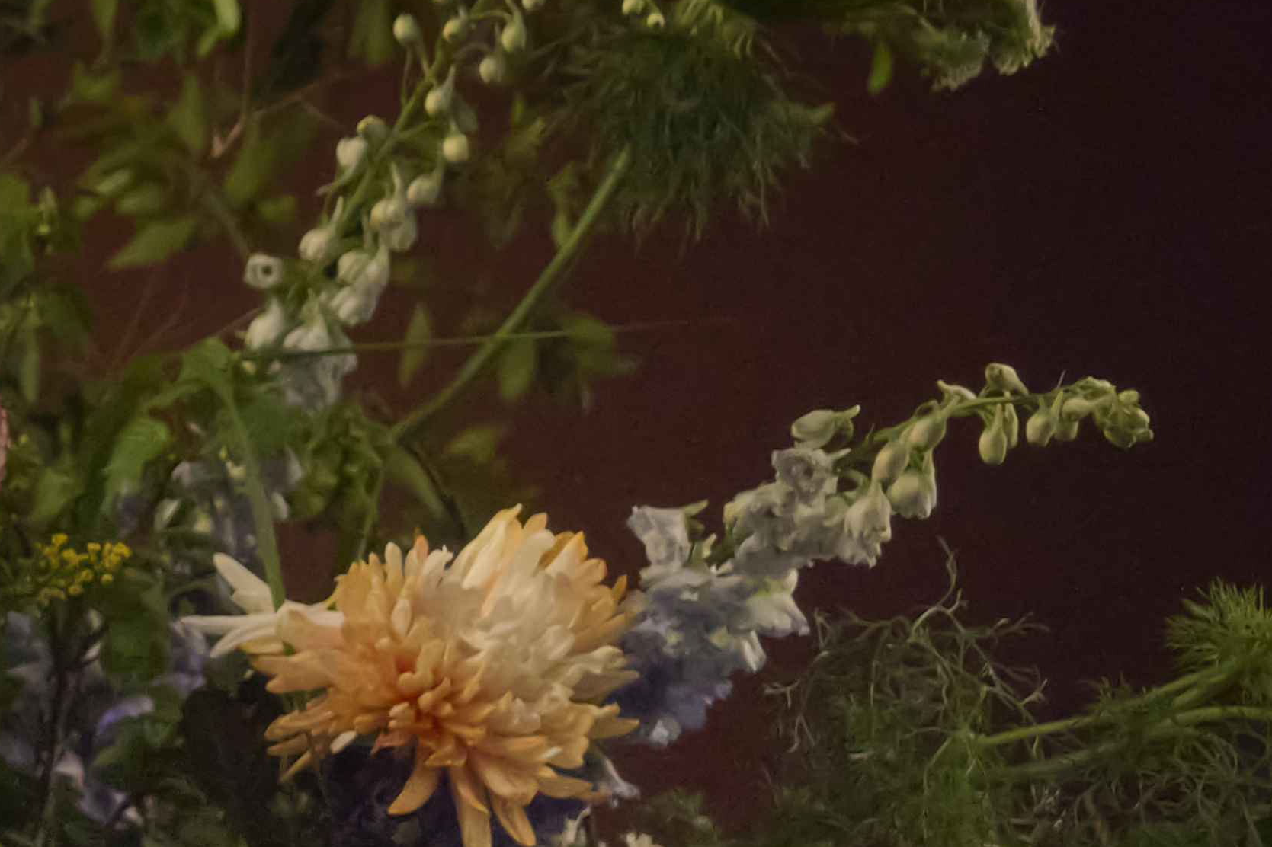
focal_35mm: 189
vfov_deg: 7.3
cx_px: -1327
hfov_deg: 10.0
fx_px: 6676
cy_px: 417
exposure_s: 1/60
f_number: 2.8
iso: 3200
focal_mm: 45
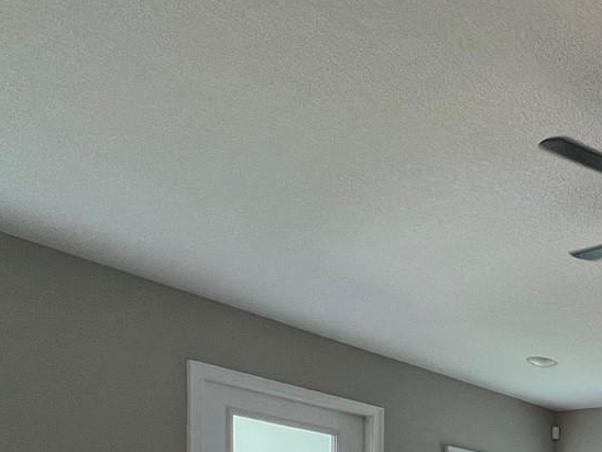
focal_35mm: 38
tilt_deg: -3.8
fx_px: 661
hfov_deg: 32.8
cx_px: 822
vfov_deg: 28.9
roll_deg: -1.8
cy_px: 619
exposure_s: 1/120
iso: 80
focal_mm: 1.57
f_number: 1.8
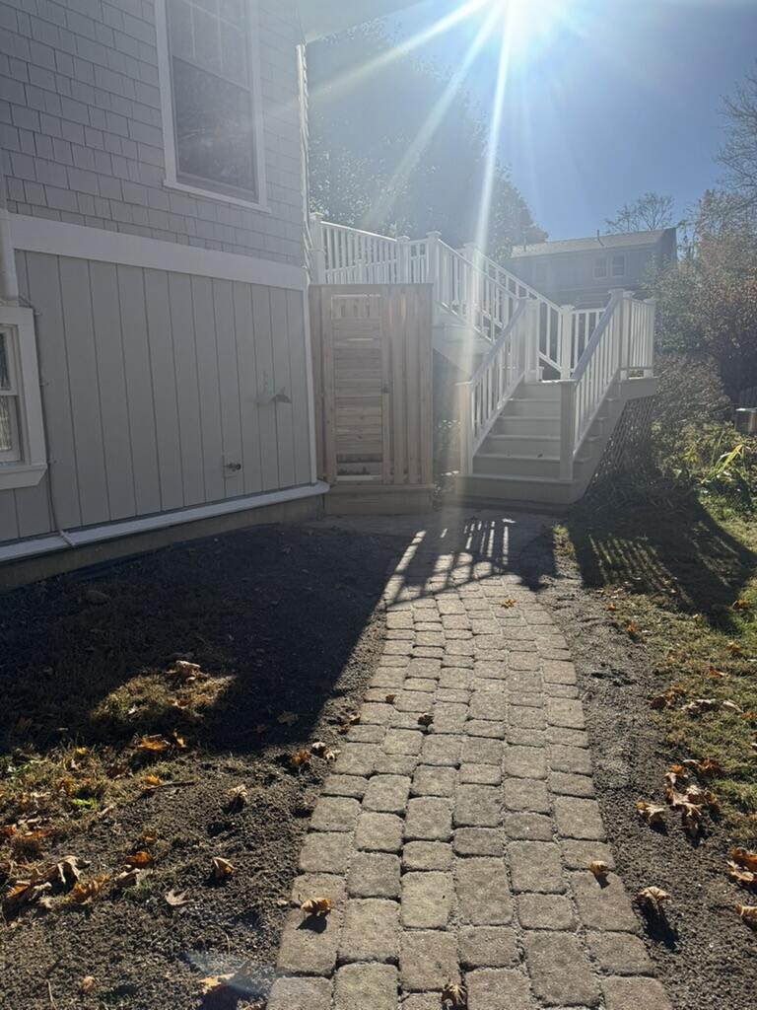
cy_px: 505
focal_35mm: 24
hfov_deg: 56.8
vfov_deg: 71.6
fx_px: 700
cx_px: 378
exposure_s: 1/4950
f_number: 1.78
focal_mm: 6.76
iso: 80
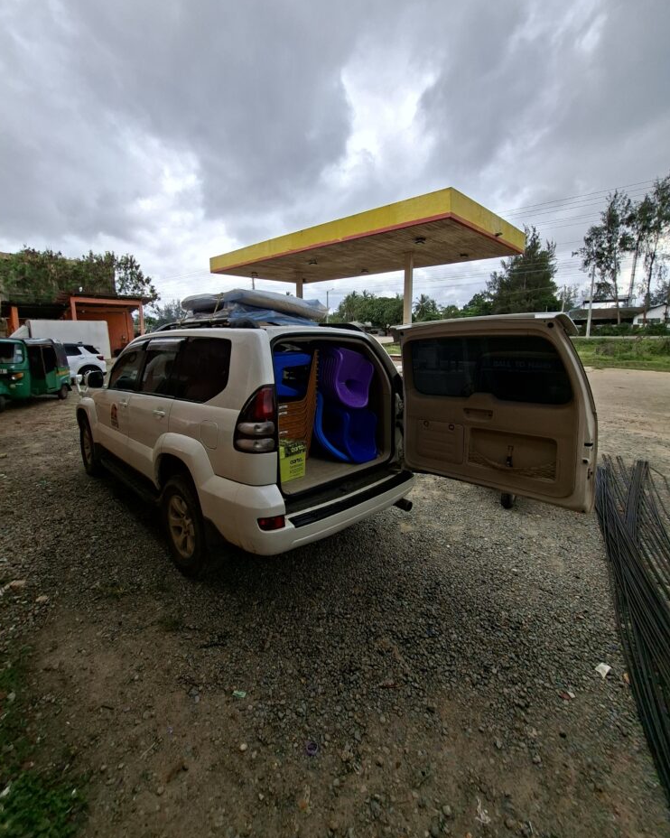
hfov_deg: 87.9
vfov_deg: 100.6
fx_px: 347
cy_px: 395
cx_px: 325
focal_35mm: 14
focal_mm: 1.74
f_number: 2.2
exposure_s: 1/742
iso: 40
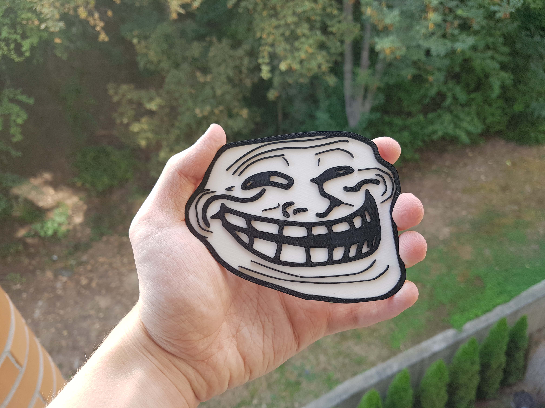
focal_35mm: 26
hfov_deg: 67.3
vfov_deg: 53.1
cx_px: 272
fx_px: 409
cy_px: 204
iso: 50
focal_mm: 4.2
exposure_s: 1/135
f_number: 1.7
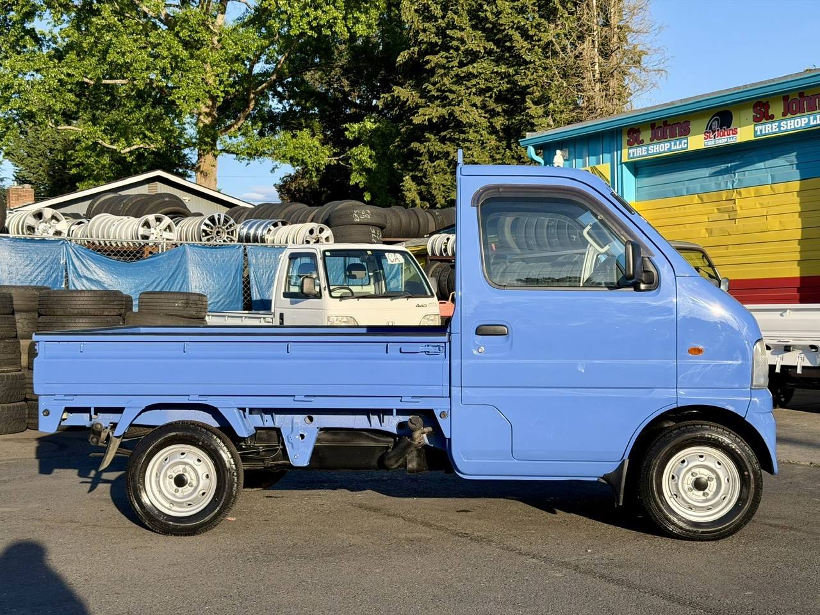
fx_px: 1137
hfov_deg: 39.7
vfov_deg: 30.3
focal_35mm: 48
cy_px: 308
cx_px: 410
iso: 64
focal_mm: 6.76
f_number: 1.78
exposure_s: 1/2667
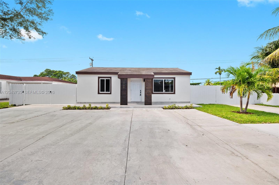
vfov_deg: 73.6
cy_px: 92
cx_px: 140
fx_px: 124
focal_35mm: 16
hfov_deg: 96.8
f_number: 8
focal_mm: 16
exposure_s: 1/160
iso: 200
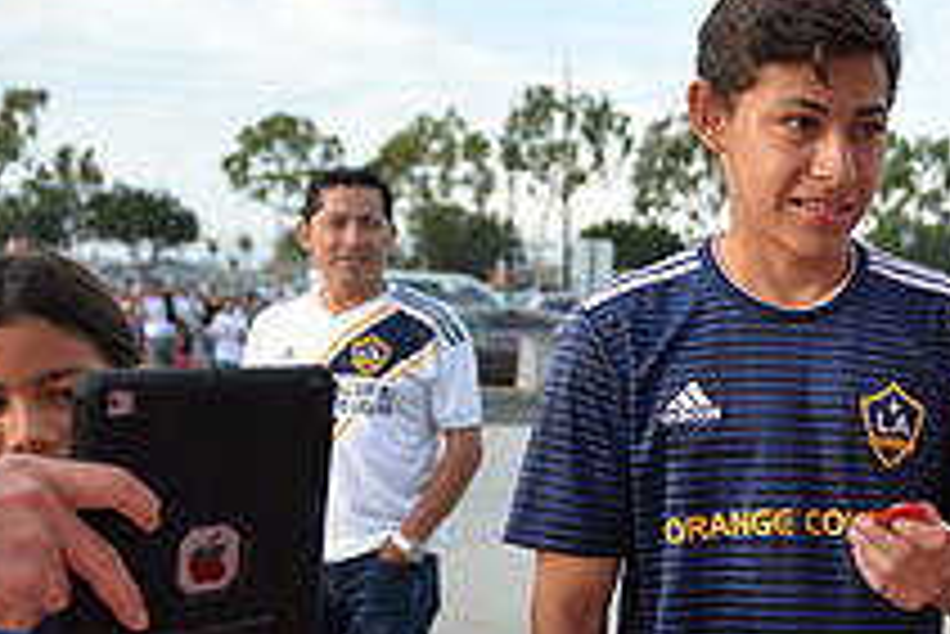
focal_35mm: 66
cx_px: 986
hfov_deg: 28.3
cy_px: 519
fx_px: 1743
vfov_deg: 20.4
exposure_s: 1/800
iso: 200
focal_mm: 24
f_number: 2.8
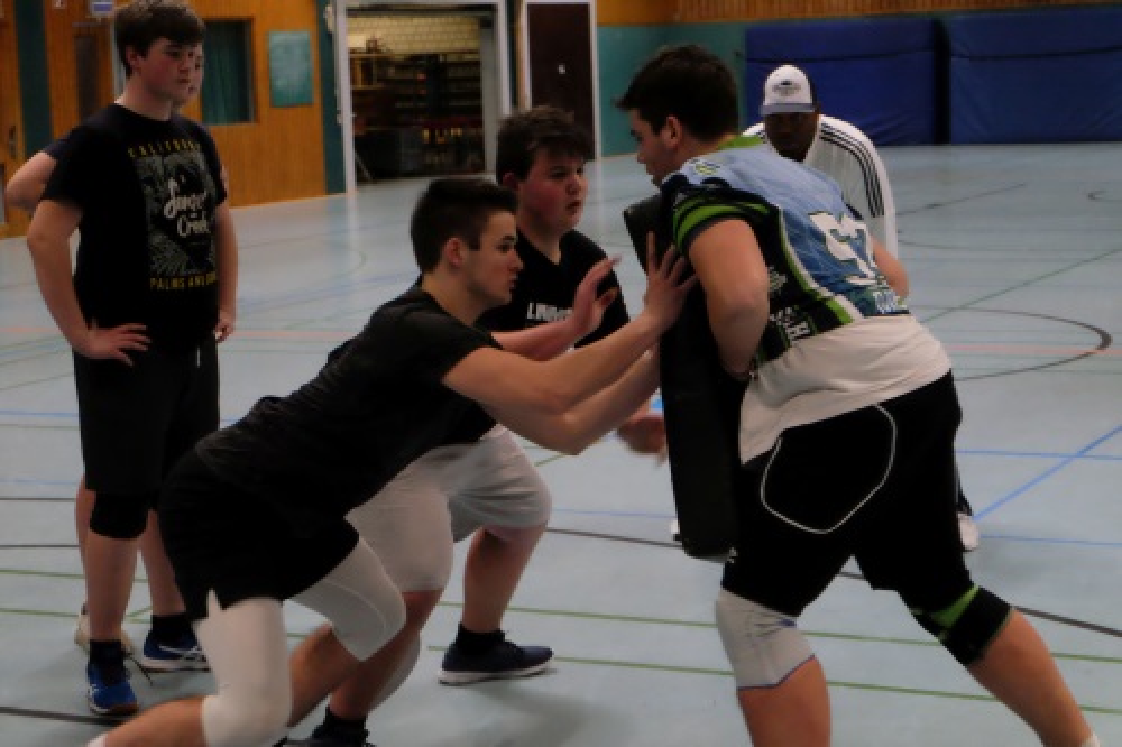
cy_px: 374
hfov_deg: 27.0
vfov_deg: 18.2
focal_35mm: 75
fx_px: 2337
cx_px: 561
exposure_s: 1/180
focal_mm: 50
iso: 6400
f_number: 6.4
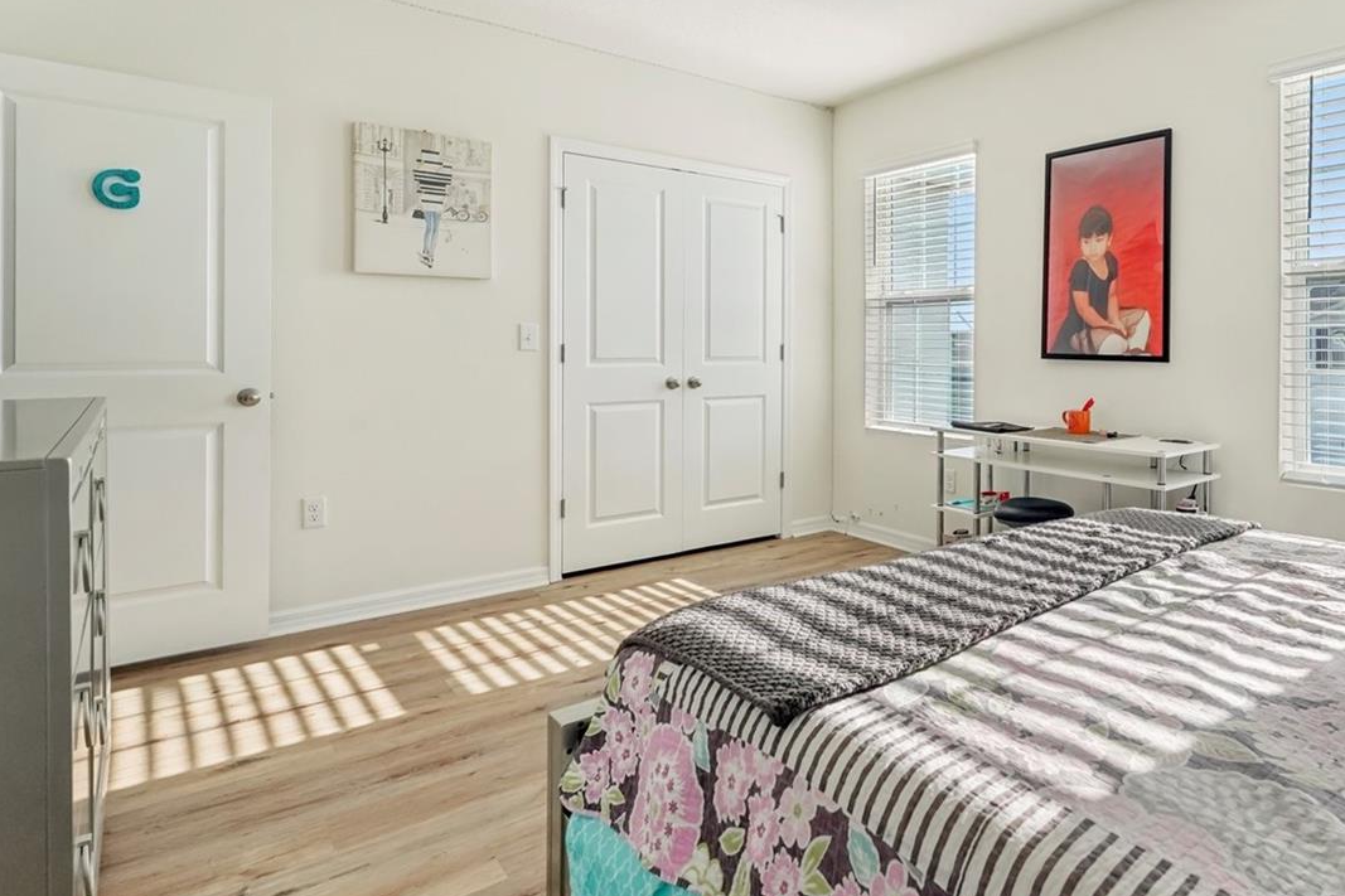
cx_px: 944
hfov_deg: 77.3
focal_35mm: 21
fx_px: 784
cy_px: 355
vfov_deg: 59.0
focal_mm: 14
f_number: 8
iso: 400
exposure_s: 1/200
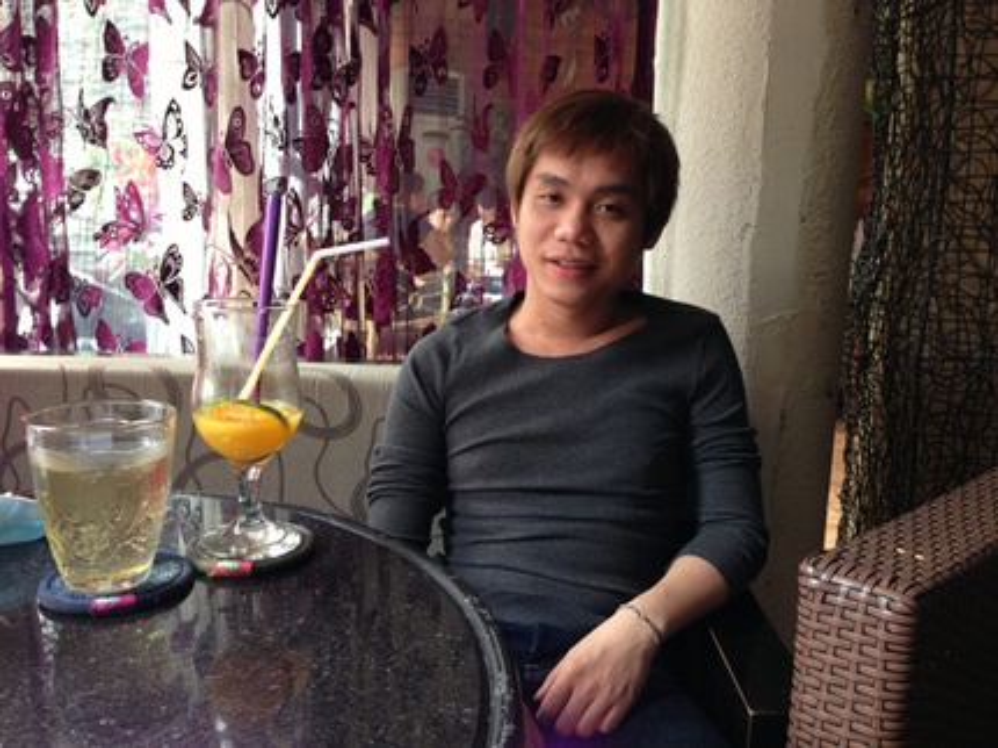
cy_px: 374
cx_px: 499
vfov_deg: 42.9
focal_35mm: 33
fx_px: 951
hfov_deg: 55.4
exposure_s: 1/20
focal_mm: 4.13
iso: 100
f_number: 2.4
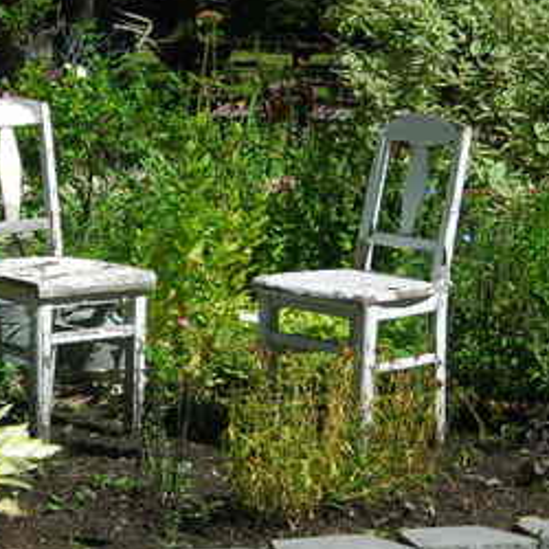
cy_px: 274
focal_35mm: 140
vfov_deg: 12.5
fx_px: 2512
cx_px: 169
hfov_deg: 12.5
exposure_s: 1/354
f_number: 4.6
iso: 50
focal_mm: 14.8
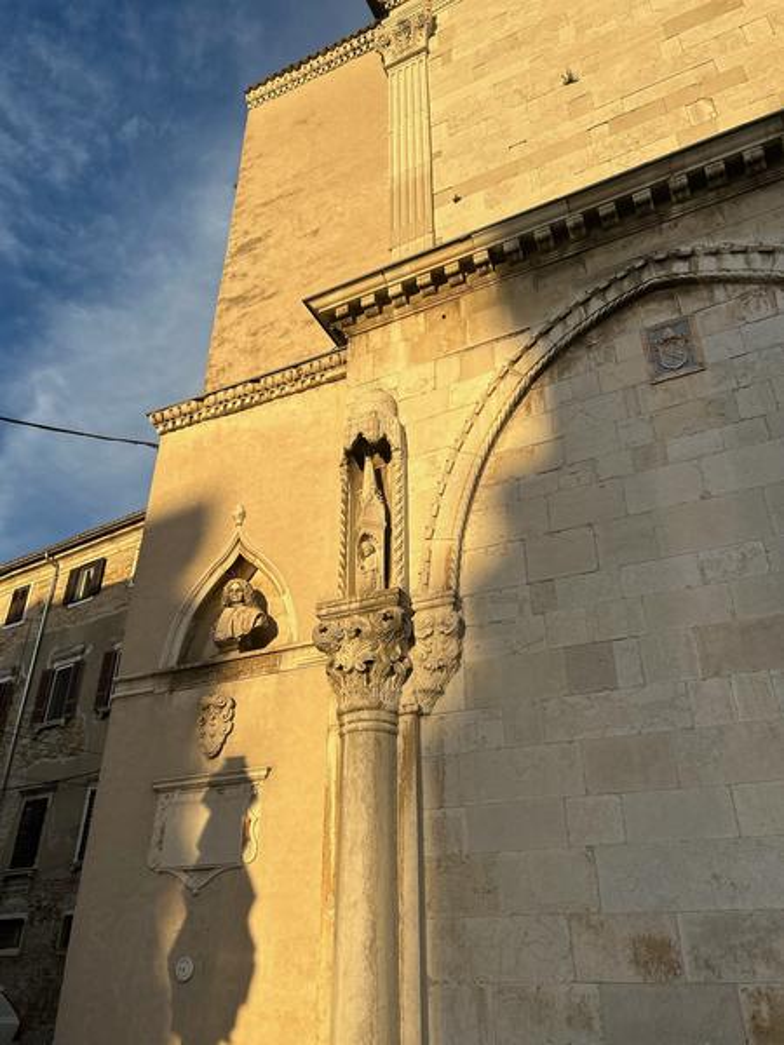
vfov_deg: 67.3
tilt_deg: +30.4
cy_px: 522
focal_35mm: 26
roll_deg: -1.7
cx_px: 392
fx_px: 785
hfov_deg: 53.1
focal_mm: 5.7
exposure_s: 1/2762
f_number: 1.5
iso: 50
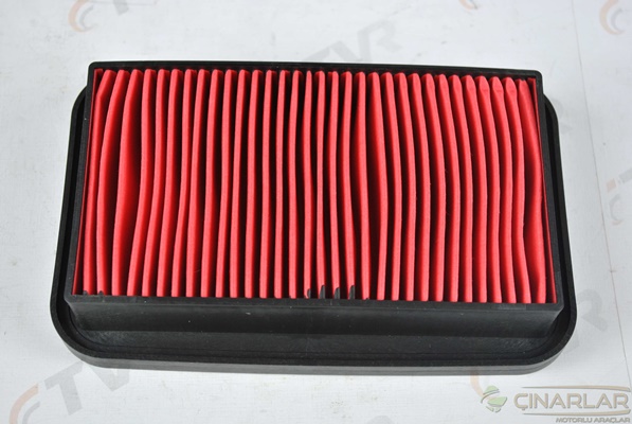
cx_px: 316
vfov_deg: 20.7
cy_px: 212
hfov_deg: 30.5
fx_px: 1160
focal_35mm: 66
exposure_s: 1/15
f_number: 5.6
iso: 200
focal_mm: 44
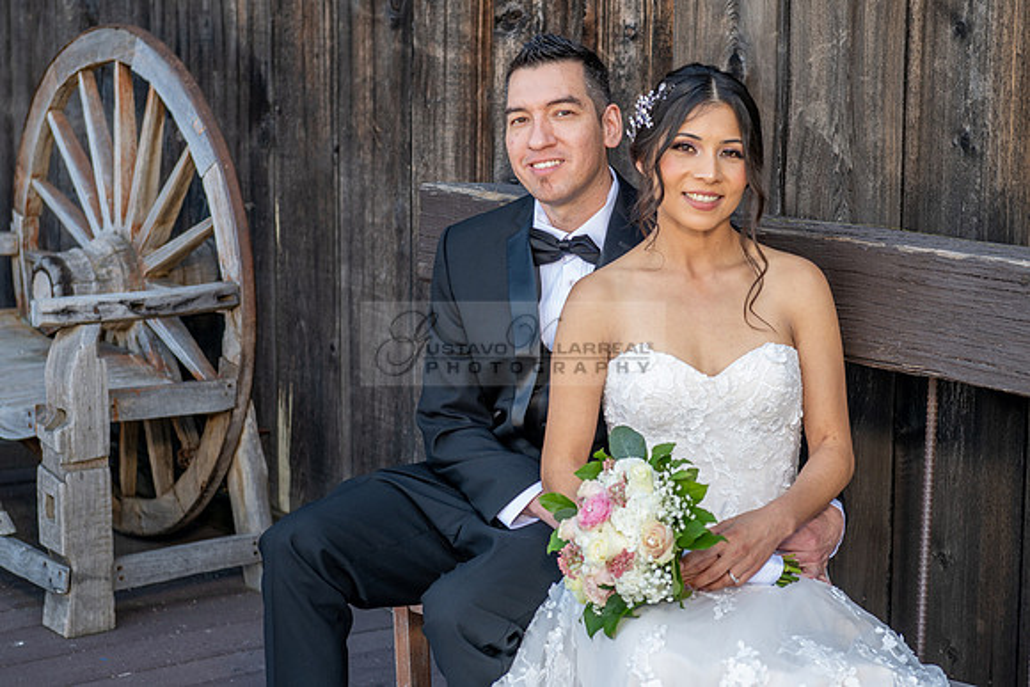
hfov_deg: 23.5
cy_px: 384
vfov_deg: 15.8
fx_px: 2479
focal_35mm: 87
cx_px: 559
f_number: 4.5
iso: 200
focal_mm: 70
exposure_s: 1/160
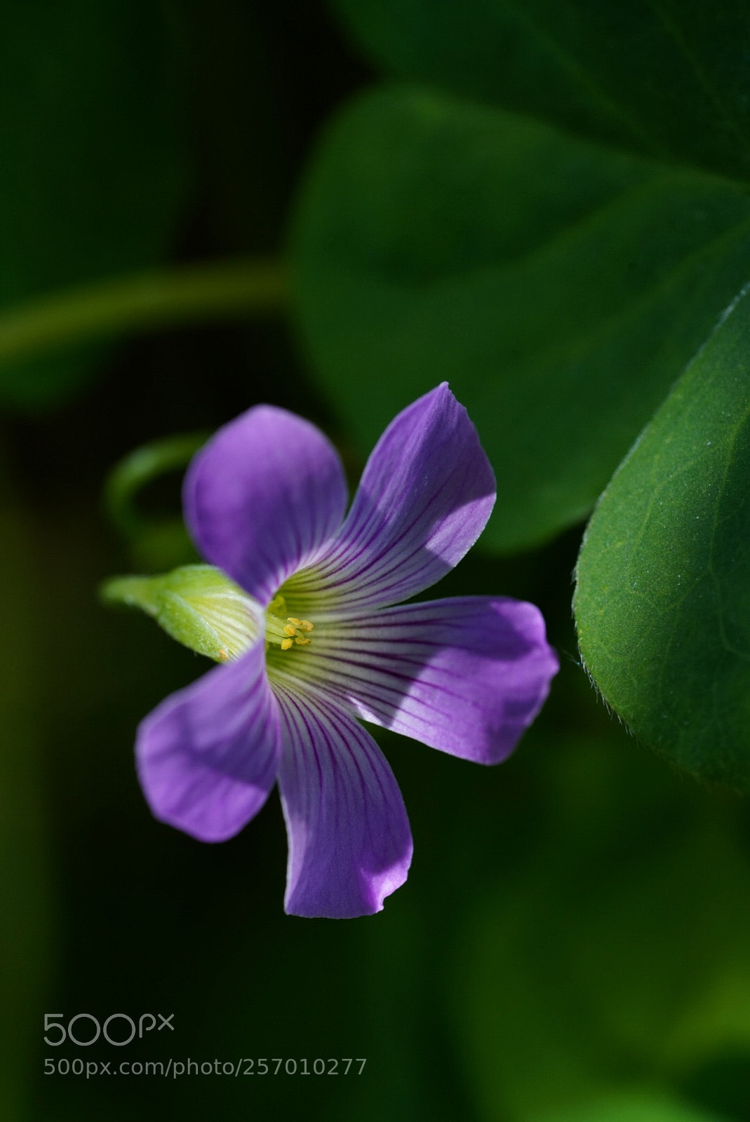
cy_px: 561
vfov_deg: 22.6
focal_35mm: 90
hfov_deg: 15.2
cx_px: 375
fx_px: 2808
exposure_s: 1/250
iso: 1000
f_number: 6.3
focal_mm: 90
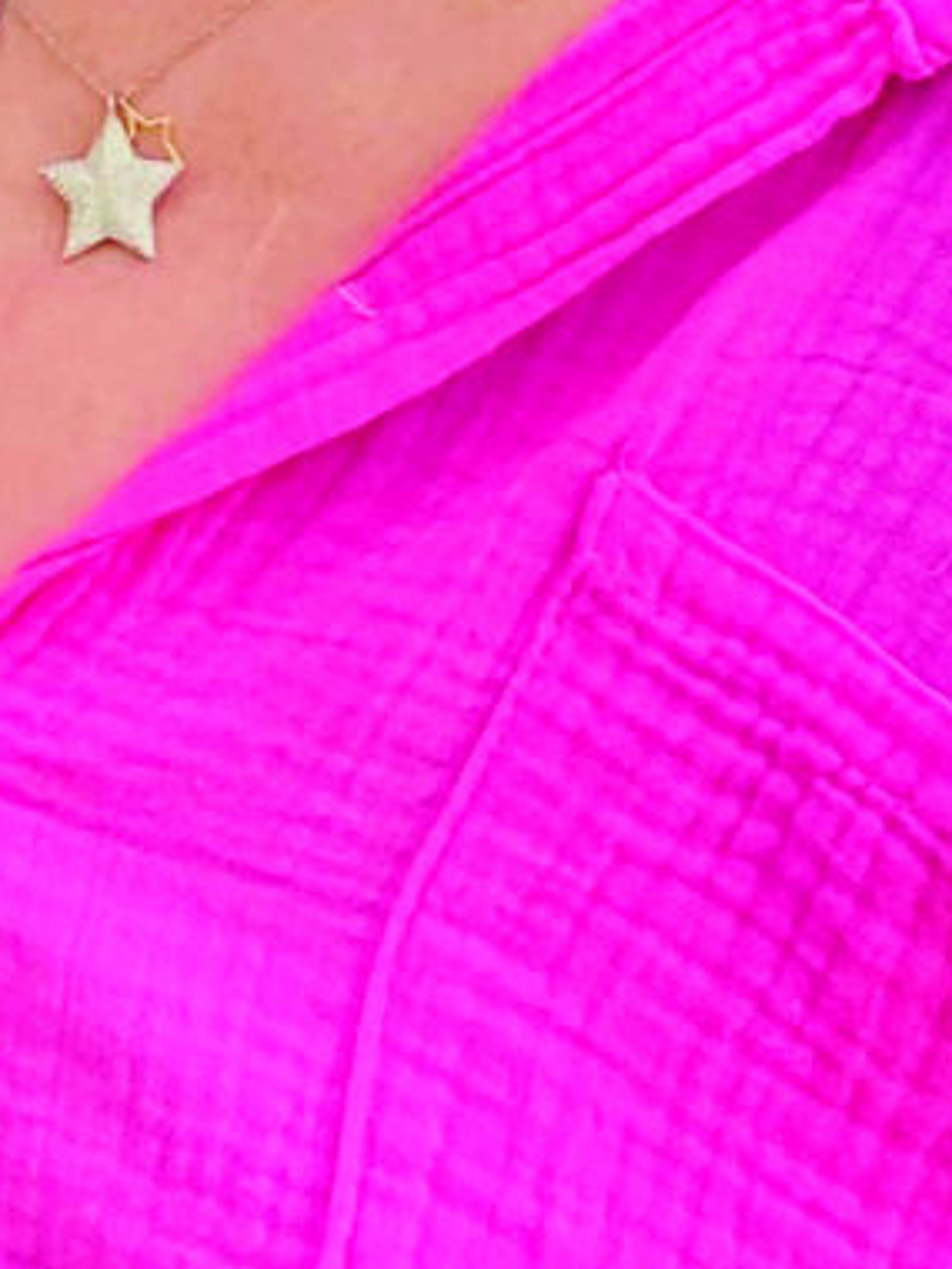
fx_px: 6417
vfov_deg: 10.5
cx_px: -872
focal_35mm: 175
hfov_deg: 8.1
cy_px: -1139
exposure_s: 1/121
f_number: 1.8
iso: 40
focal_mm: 4.25
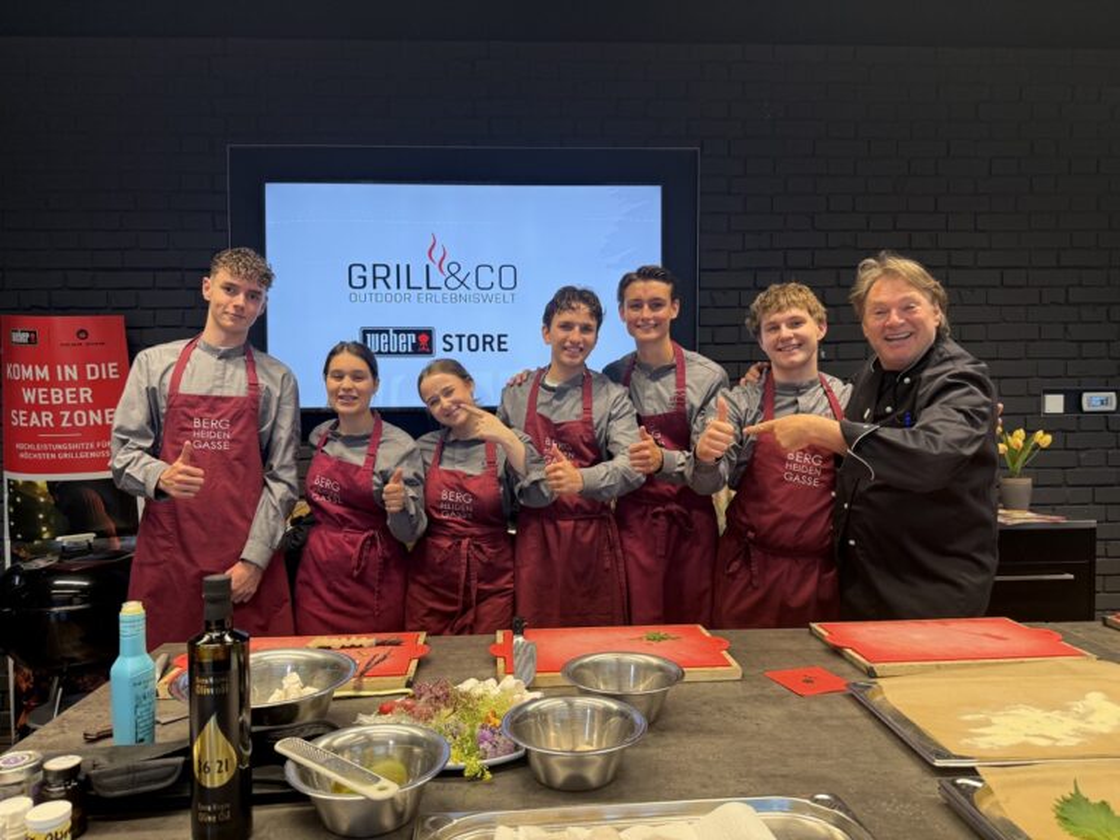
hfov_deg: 71.6
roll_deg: +0.2
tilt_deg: -2.0
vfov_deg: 56.8
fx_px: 777
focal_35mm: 24
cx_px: 560
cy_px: 420
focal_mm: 6.76
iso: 125
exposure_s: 1/100
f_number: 1.78
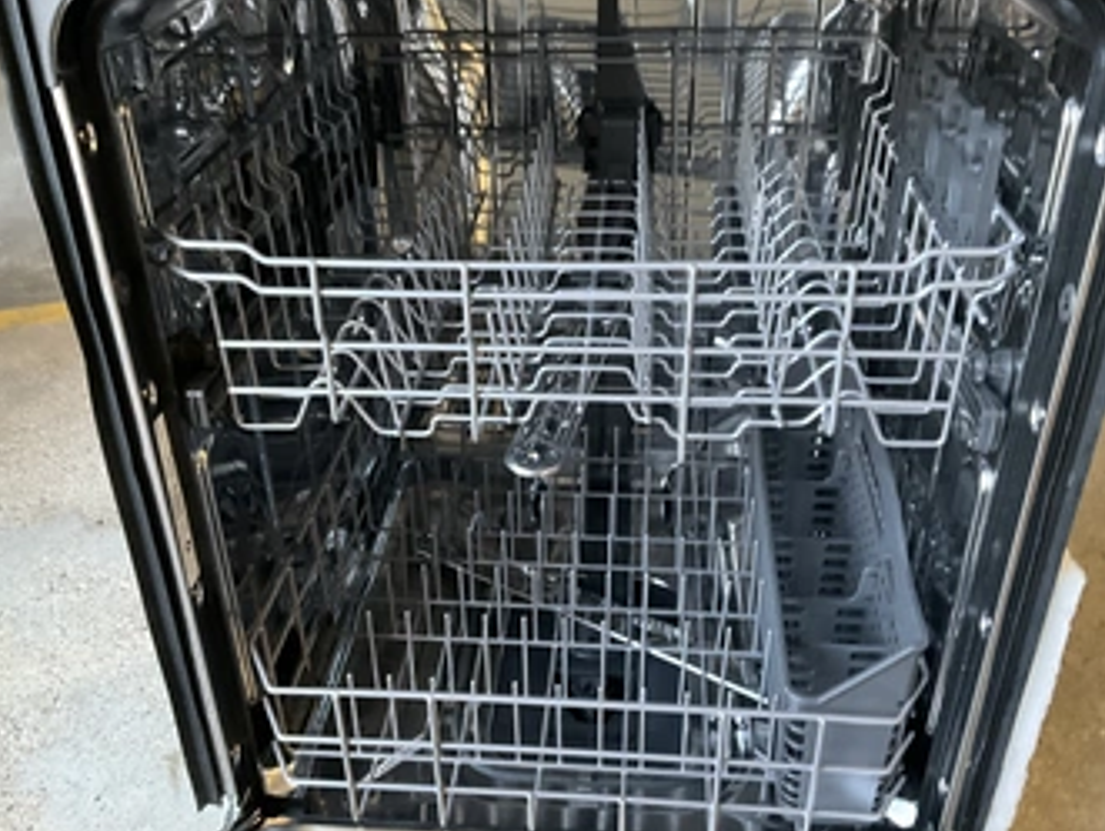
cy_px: 437
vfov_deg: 40.8
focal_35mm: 35
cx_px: 547
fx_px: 1118
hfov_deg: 52.6
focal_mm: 3
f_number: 1.8
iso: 250
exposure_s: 1/40
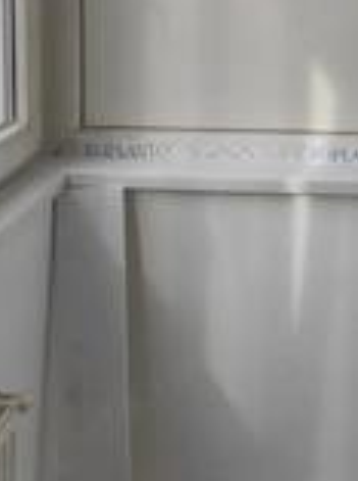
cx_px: 395
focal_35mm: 64
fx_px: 886
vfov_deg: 28.3
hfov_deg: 21.6
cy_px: -8
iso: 100
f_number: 1.89
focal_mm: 5.43
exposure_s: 1/141
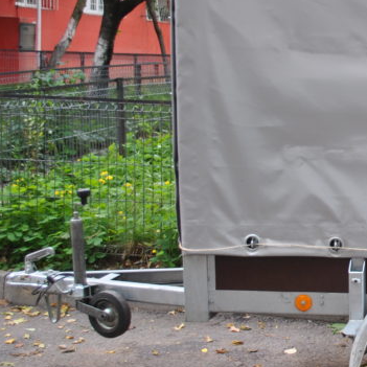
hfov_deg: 19.4
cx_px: 521
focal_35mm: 80
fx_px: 960
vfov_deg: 21.6
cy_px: 151
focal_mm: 22
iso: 200
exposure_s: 1/30
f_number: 4
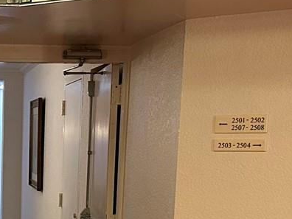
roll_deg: -0.3
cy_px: 279
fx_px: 818
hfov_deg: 19.5
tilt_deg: -9.8
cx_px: -20
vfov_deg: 14.6
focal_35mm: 97
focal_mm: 6.86
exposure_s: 1/60
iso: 500
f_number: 1.78
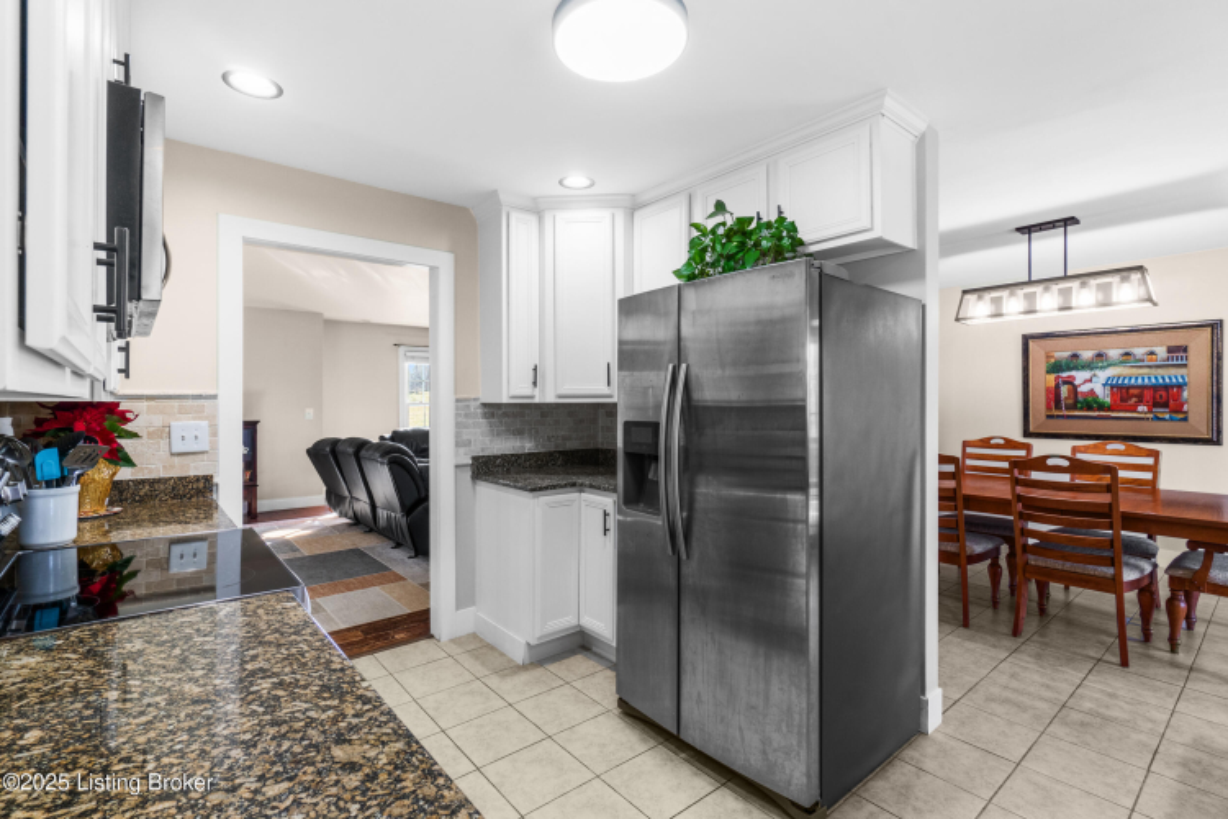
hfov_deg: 95.0
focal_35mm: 16
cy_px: 410
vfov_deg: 72.1
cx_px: 614
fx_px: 563
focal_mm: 11
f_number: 8
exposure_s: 1/3
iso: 400
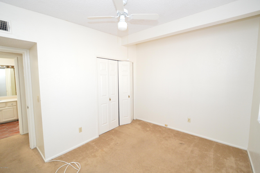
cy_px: 86
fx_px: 108
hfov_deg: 100.4
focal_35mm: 15
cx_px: 130
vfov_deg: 77.2
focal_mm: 10
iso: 800
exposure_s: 1/60
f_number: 3.5
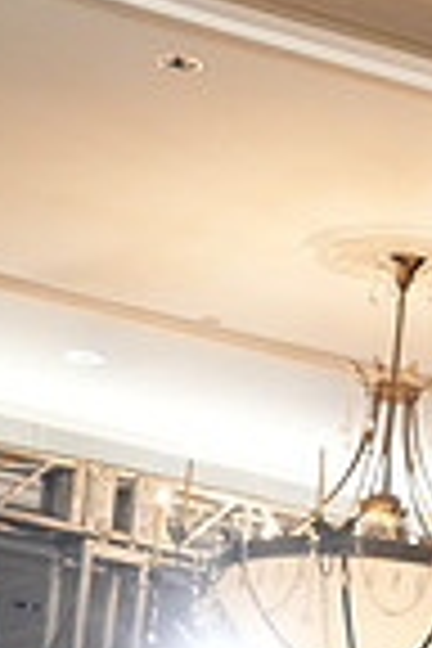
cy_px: 1224
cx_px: 263
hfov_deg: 6.0
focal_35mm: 229
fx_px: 4122
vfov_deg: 8.6
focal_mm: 57
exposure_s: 1/200
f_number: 6.3
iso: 5000
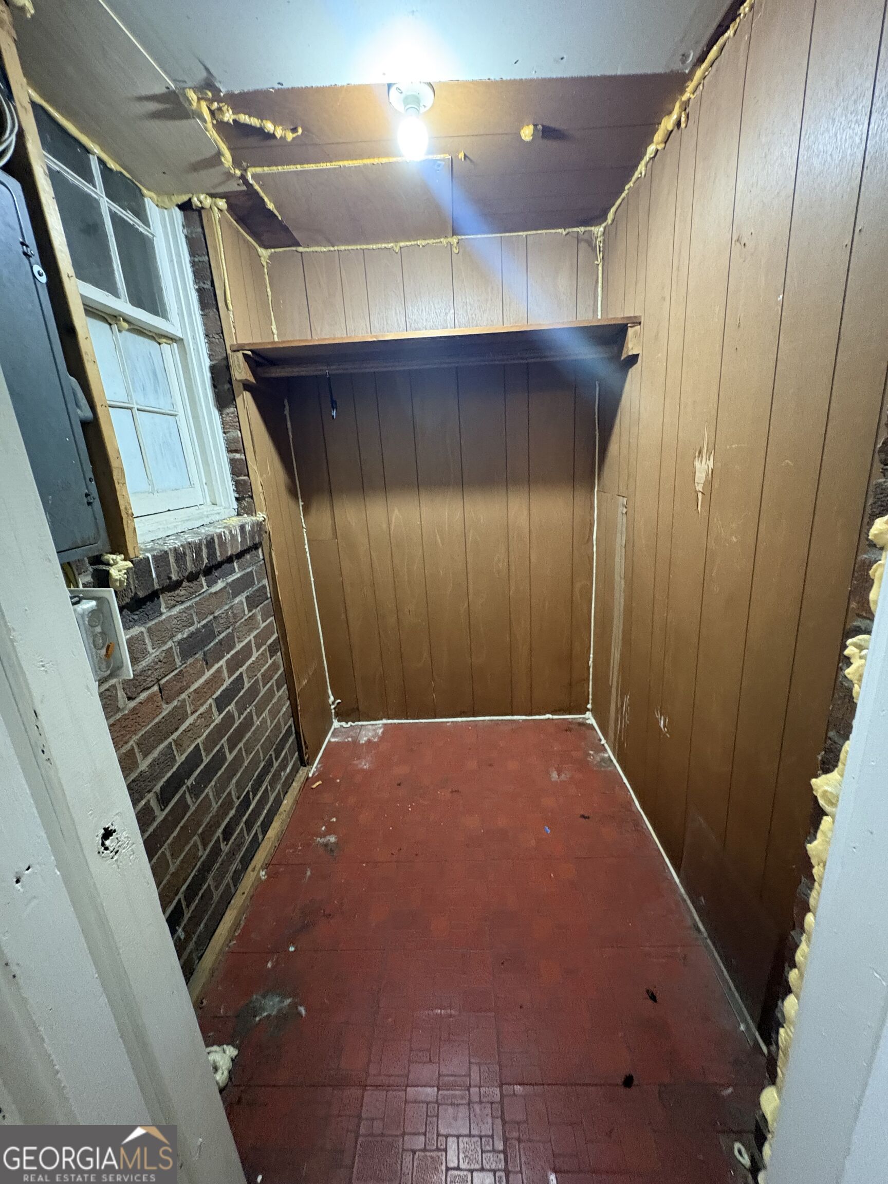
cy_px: 592
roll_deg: +4.0
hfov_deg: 85.7
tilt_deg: -15.2
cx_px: 444
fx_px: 479
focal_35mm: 14
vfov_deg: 102.1
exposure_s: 1/30
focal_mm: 2.22
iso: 800
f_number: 2.2
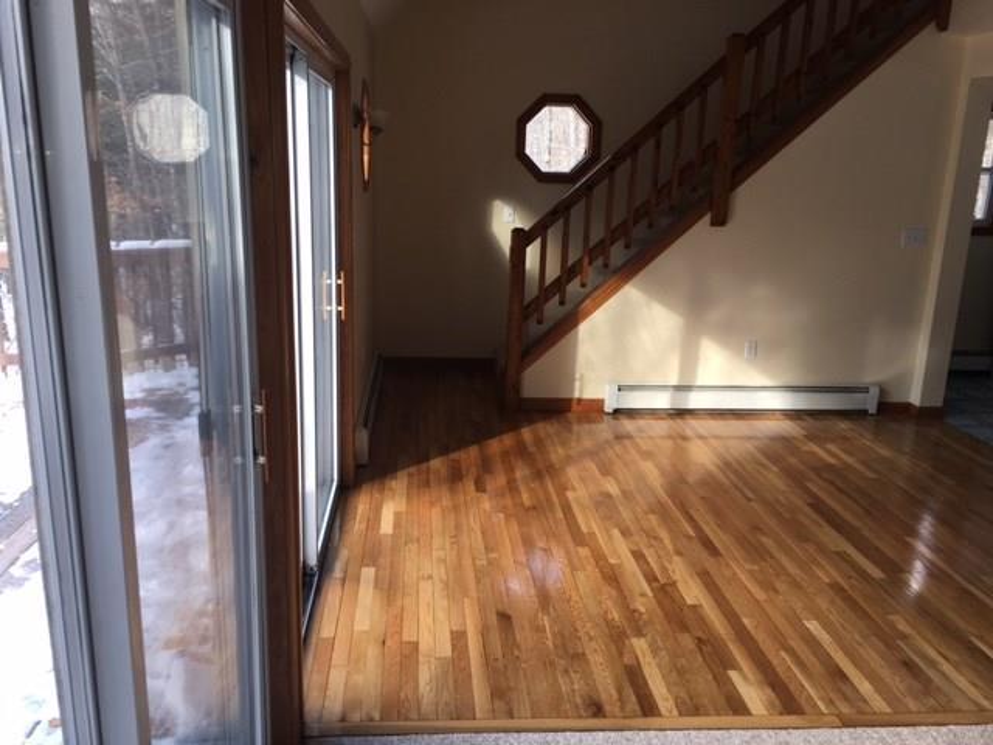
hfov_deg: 61.7
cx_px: 496
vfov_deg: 48.2
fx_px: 832
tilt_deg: -13.7
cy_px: 372
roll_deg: -2.0
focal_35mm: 29
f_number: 2.2
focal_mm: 4.15
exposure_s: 1/60
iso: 32
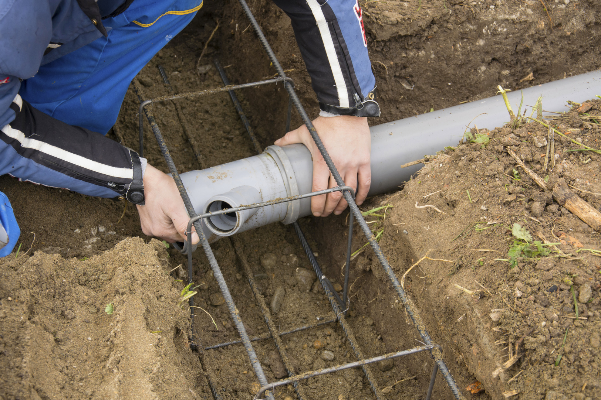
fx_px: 1352
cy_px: 200
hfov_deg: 25.1
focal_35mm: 81
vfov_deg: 16.9
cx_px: 291
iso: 560
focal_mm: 52
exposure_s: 1/125
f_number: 6.3
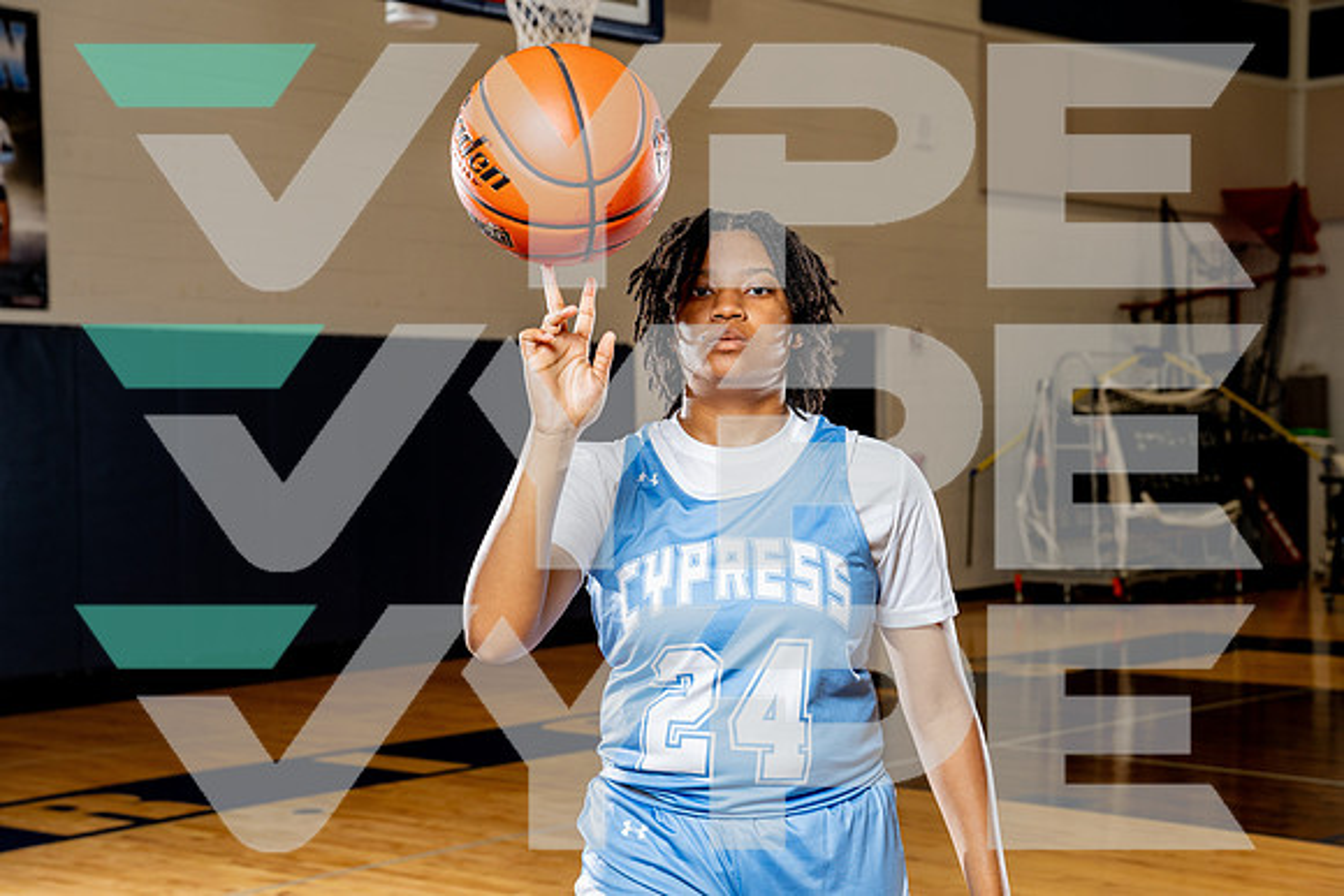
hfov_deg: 31.4
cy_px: 448
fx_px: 2390
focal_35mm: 64
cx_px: 672
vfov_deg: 21.3
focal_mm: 64
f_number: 5.6
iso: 400
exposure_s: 1/250
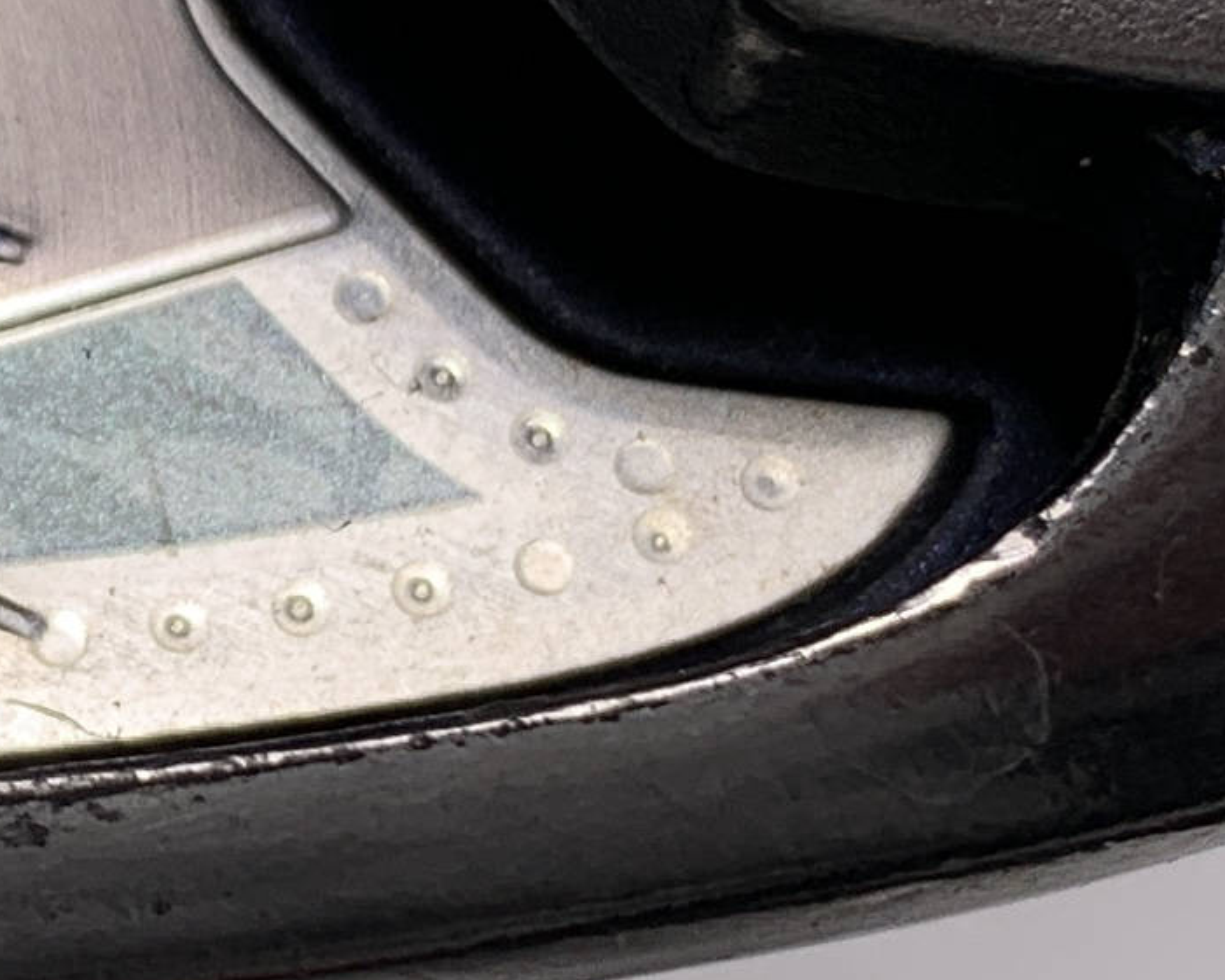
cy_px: 428
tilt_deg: -60.3
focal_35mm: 146
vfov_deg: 10.6
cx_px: -220
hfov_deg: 12.9
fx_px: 5294
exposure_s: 1/495
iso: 25
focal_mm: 4.25
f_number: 1.8
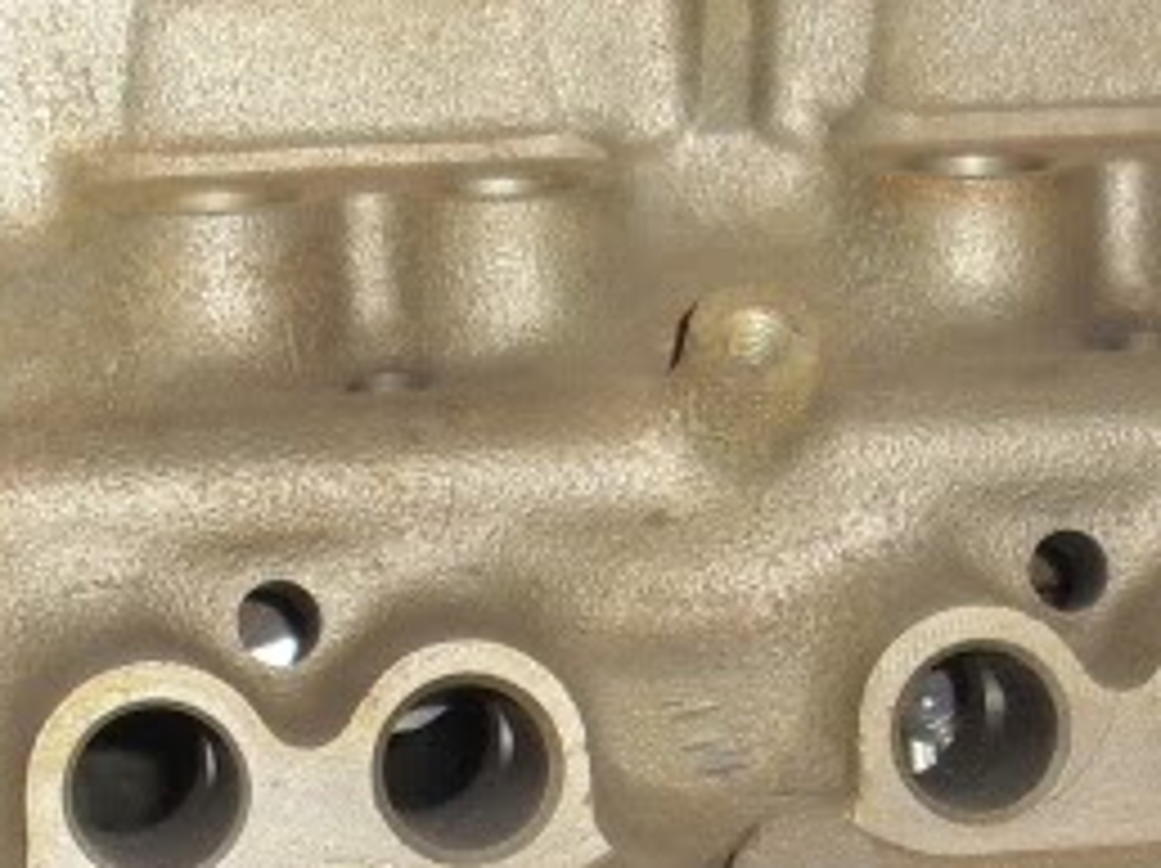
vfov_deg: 9.8
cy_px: 787
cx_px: 806
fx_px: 5060
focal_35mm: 151
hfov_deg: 13.1
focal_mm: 6.2
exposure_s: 1/100
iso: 100
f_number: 2.8
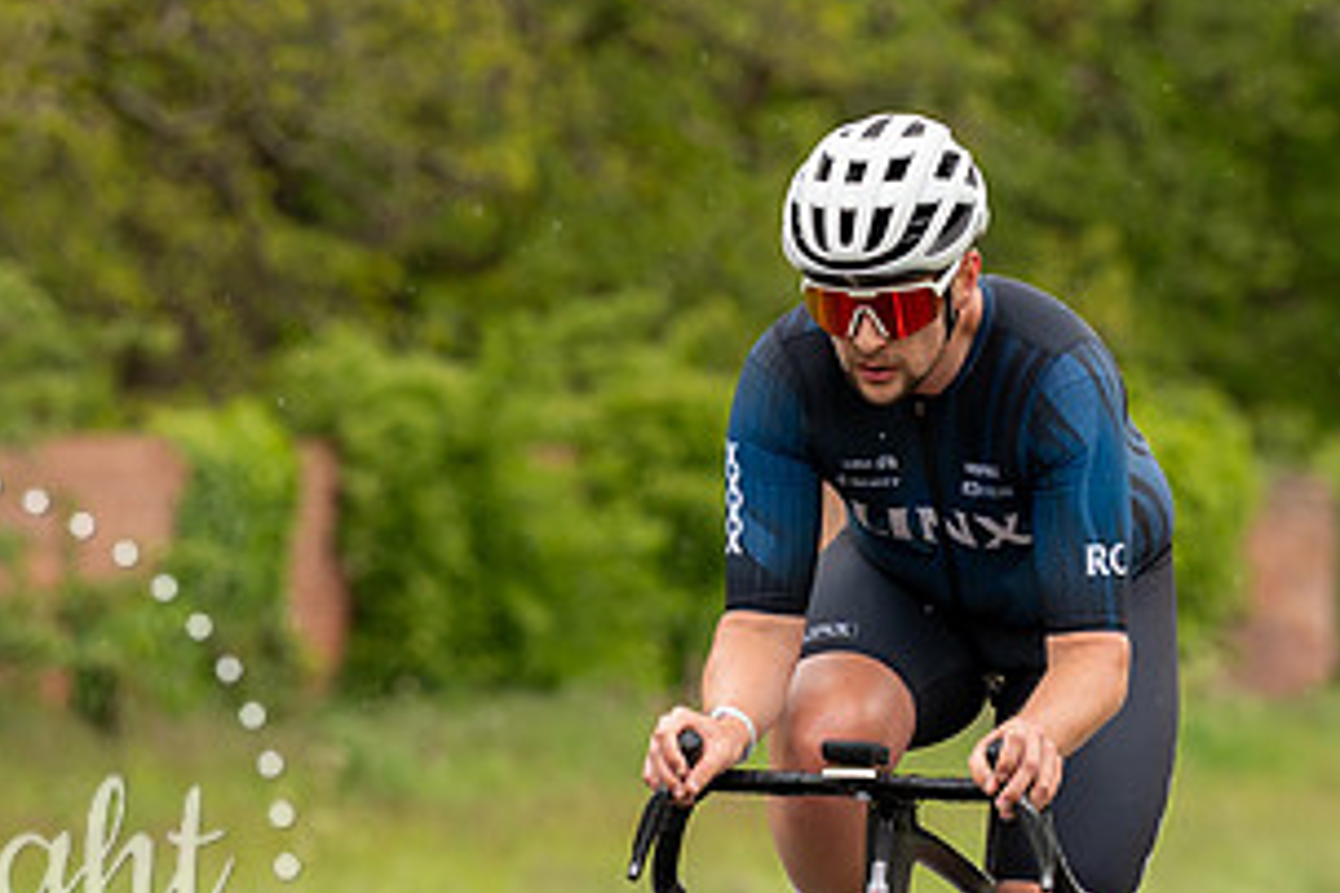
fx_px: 13176
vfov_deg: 3.9
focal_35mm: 354
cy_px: 349
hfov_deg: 5.8
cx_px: 1018
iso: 400
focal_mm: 137
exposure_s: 1/1000
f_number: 3.5
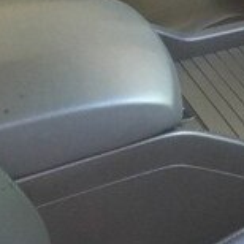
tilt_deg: -22.8
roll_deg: +0.2
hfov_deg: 15.3
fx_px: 877
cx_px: 282
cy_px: -96
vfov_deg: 14.9
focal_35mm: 110
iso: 200
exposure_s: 1/25
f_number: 2.2
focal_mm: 4.15
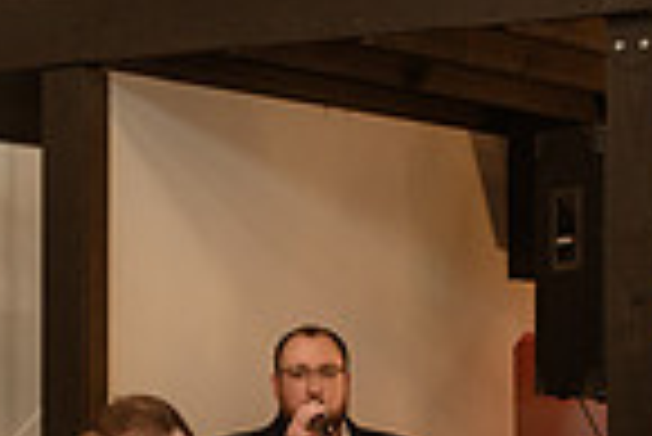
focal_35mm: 148
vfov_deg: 9.2
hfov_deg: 13.9
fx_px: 2683
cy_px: 462
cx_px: 288
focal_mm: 35
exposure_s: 1/200
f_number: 1.4
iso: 1250
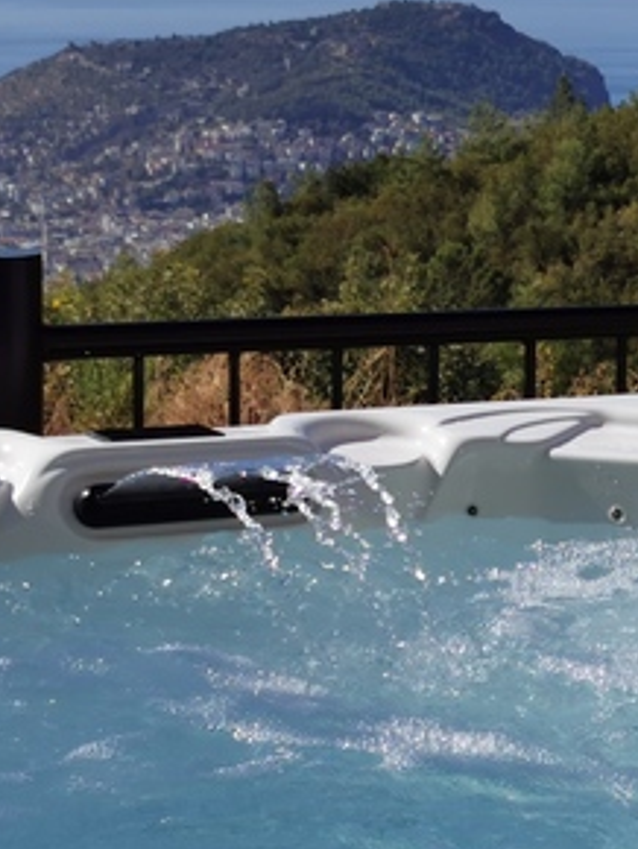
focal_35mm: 134
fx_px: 3288
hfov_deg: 11.0
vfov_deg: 14.7
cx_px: 585
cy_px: 483
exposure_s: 1/7299
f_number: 1.6
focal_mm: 5.56
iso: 50
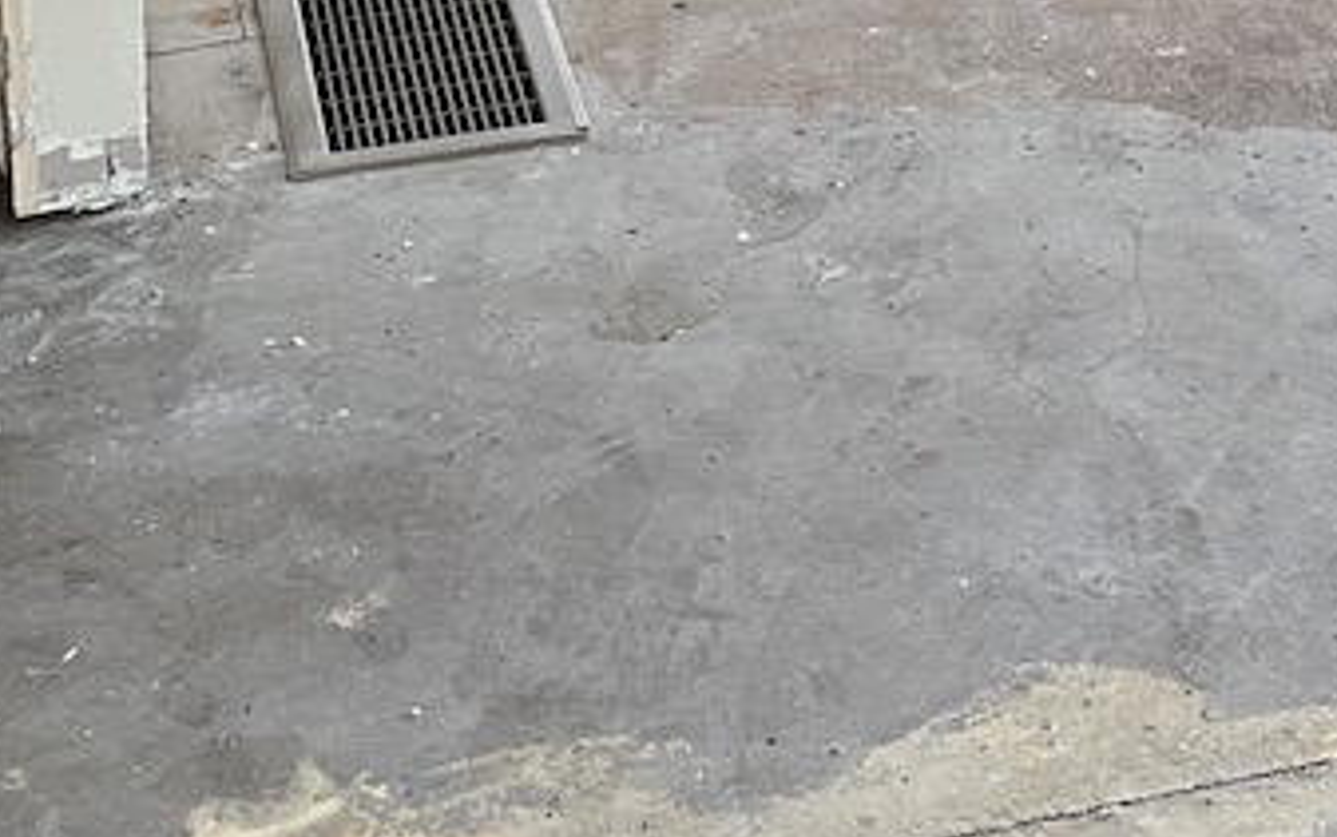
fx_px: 3573
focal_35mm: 98
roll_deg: -0.3
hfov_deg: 21.1
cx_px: 952
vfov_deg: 12.3
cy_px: -631
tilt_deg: -17.2
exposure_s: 1/60
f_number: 1.6
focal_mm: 4.2
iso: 100
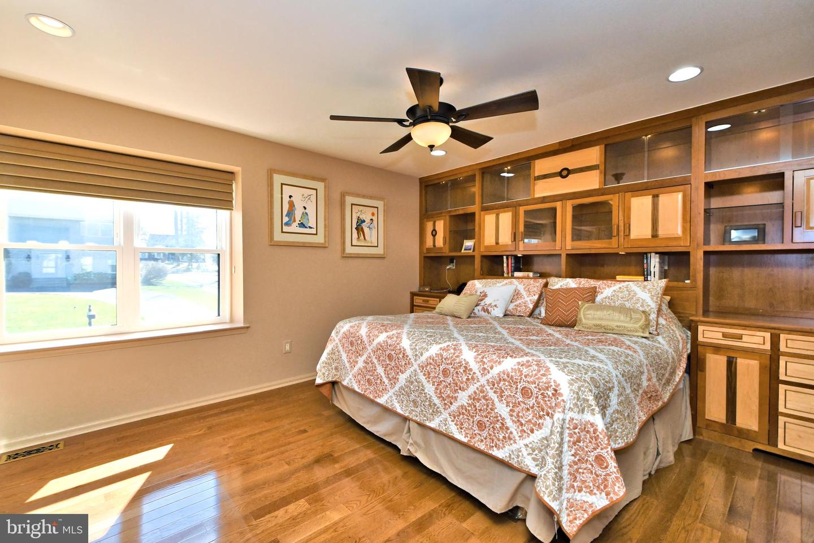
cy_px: 272
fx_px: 339
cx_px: 407
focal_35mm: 15
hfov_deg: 100.4
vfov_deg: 77.3
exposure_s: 1/250
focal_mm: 10
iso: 800
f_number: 7.1
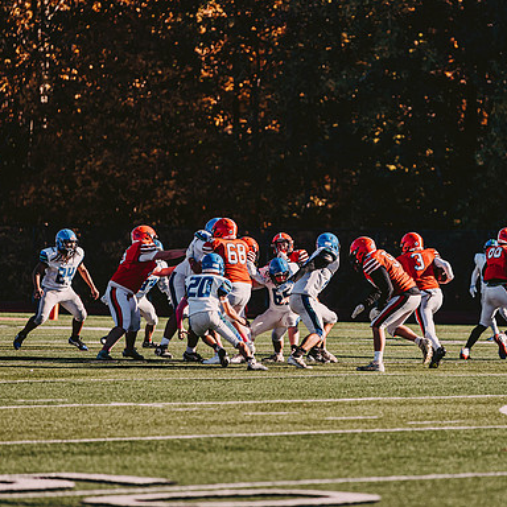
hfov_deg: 6.5
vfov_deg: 6.5
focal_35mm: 270
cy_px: 253
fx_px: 4474
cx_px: 354
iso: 250
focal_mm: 200
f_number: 3.2
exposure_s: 1/2000
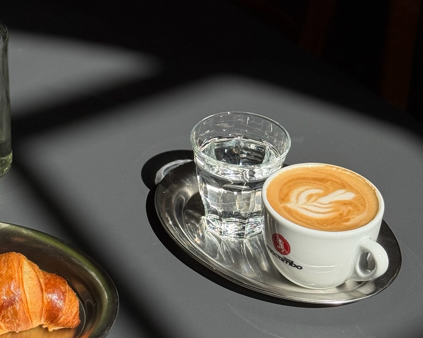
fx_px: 1239
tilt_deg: -30.0
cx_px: 120
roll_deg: -0.5
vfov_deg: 15.5
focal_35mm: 99
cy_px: 100
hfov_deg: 19.3
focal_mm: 6.76
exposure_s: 1/4975
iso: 64
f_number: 1.78
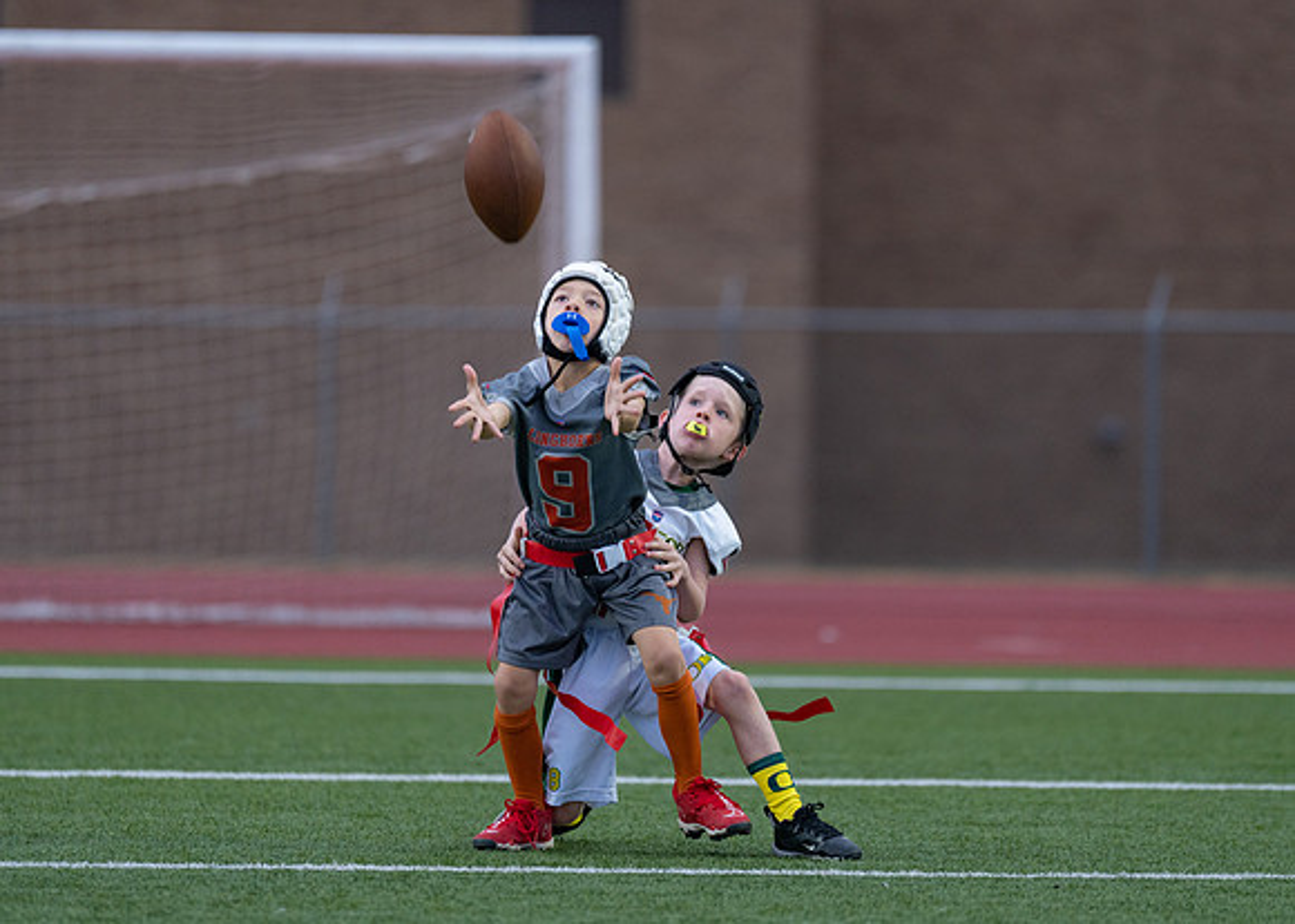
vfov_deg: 5.7
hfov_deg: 8.0
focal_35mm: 251
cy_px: 408
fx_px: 9241
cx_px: 701
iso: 800
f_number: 2.8
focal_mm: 200
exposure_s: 1/1000
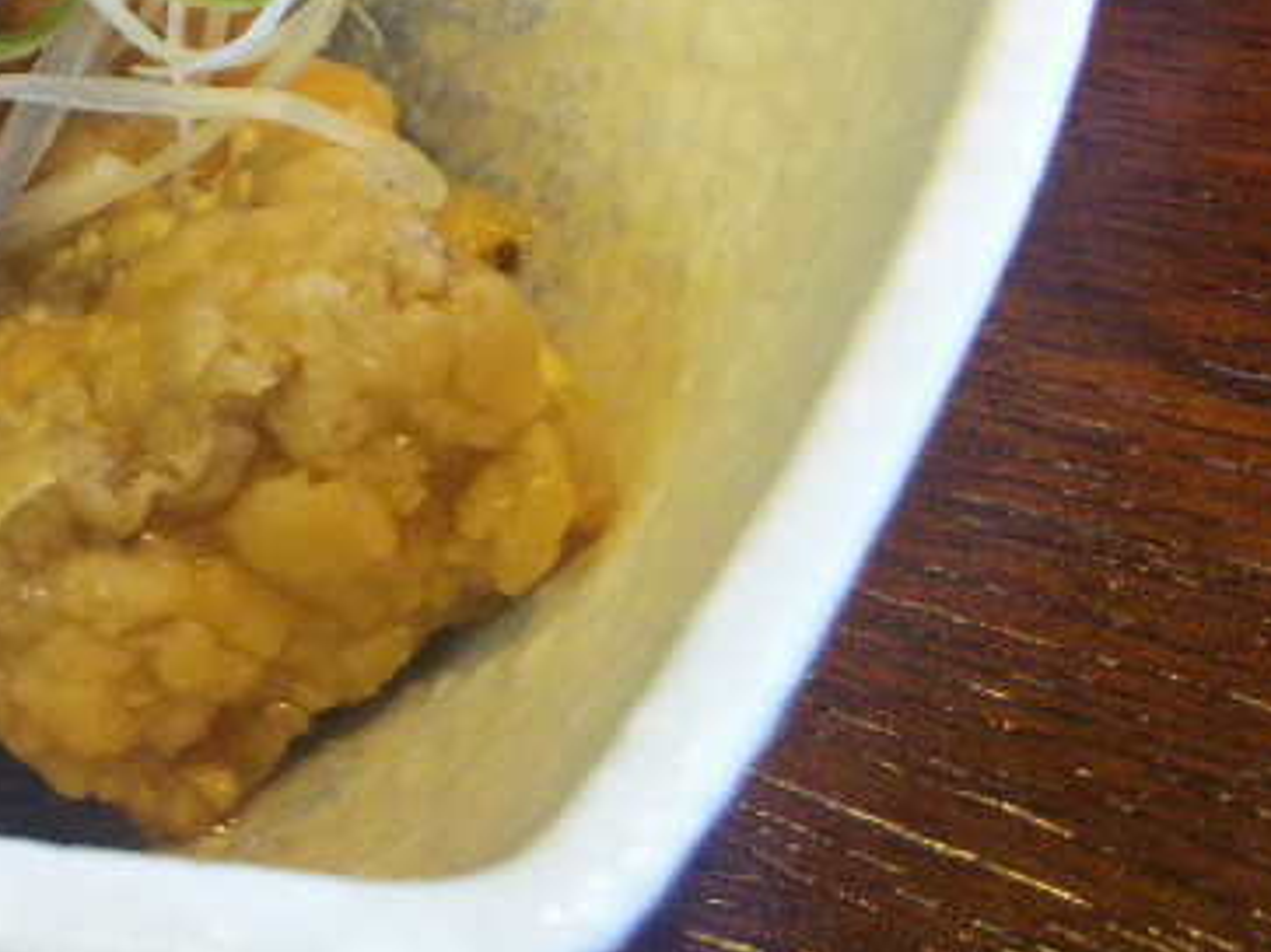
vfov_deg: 15.8
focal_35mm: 81
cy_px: -716
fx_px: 2973
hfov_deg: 23.6
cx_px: 193
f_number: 2.2
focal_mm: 4
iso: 160
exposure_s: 1/120
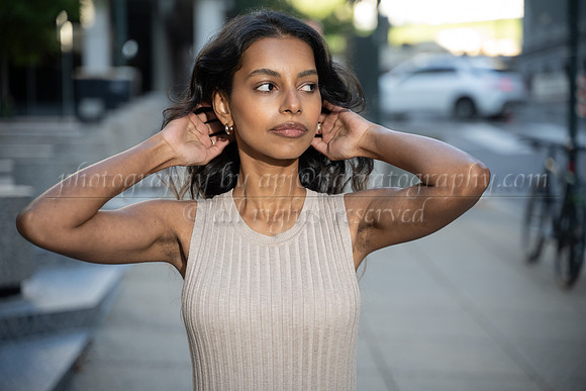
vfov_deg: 18.2
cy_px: 196
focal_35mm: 75
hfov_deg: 27.0
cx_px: 293
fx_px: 1221
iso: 400
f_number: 2.8
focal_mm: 75
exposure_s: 1/500
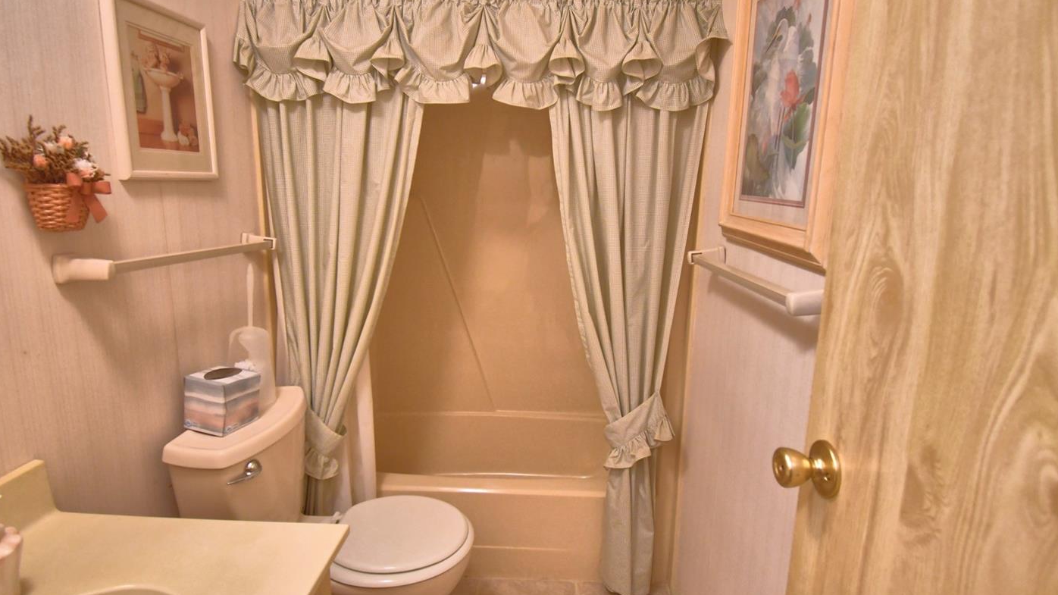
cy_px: 293
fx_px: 505
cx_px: 542
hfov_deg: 92.6
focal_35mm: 18
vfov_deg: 61.0
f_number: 4.5
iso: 1250
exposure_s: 1/30
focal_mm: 10
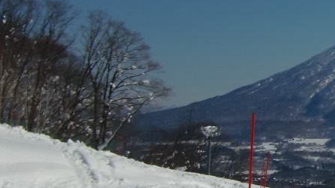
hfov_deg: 21.2
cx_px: 397
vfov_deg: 12.9
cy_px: 114
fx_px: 835
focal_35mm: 94
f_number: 7.5
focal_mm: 4.3
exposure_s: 1/800
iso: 64
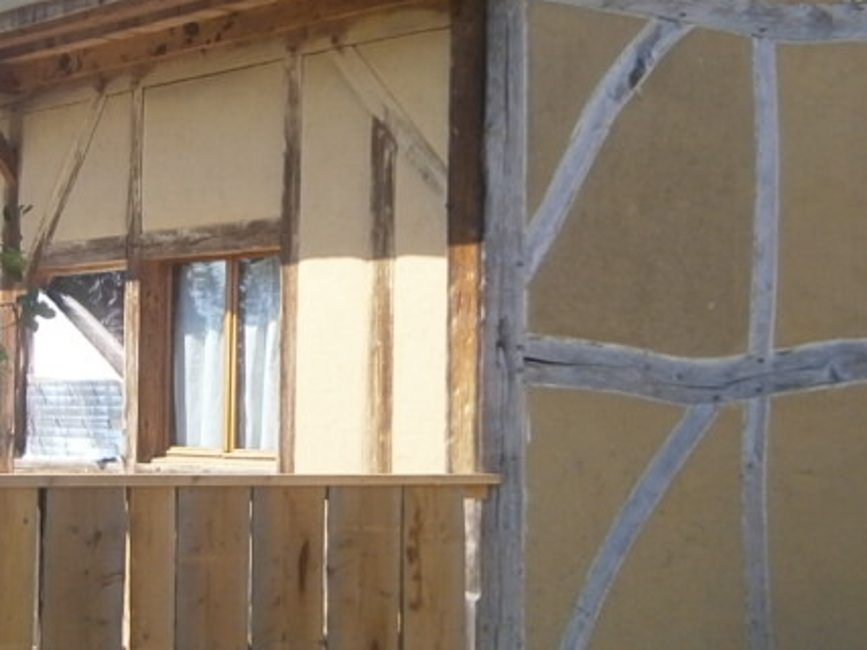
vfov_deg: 18.9
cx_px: 215
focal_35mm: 78
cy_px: 266
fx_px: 1953
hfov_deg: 24.7
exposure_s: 1/100
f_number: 8
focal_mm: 4.7
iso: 80
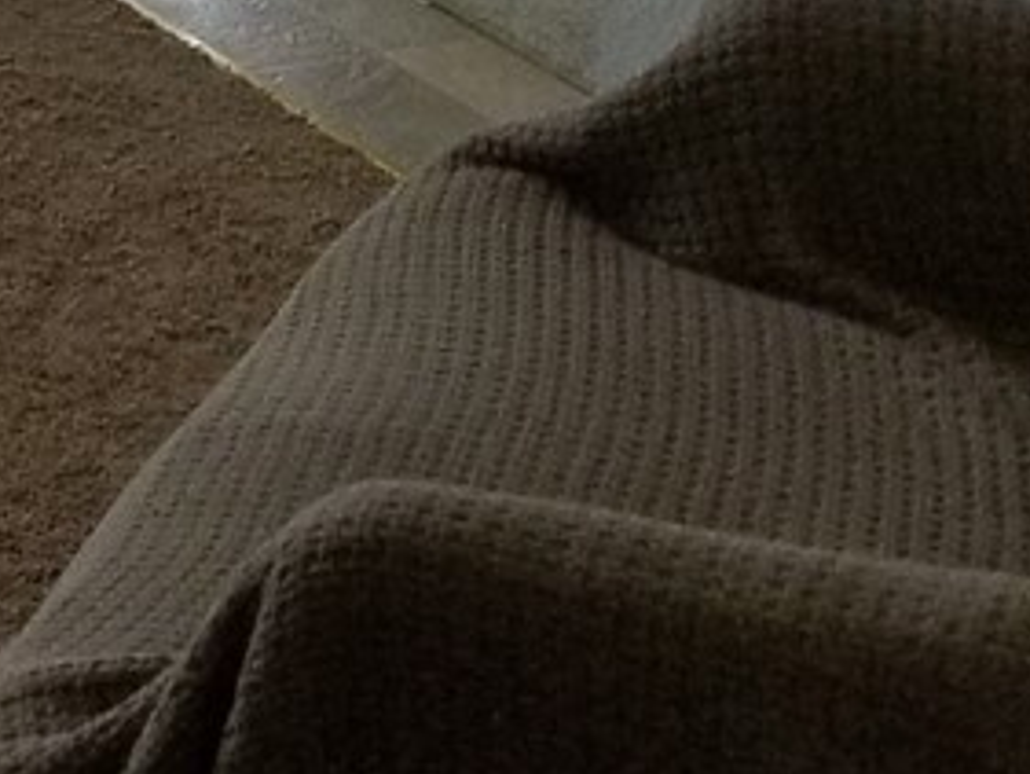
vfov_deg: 9.9
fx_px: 4406
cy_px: -216
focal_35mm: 148
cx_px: -938
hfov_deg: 12.1
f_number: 1.7
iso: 250
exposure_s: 1/33
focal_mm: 4.3
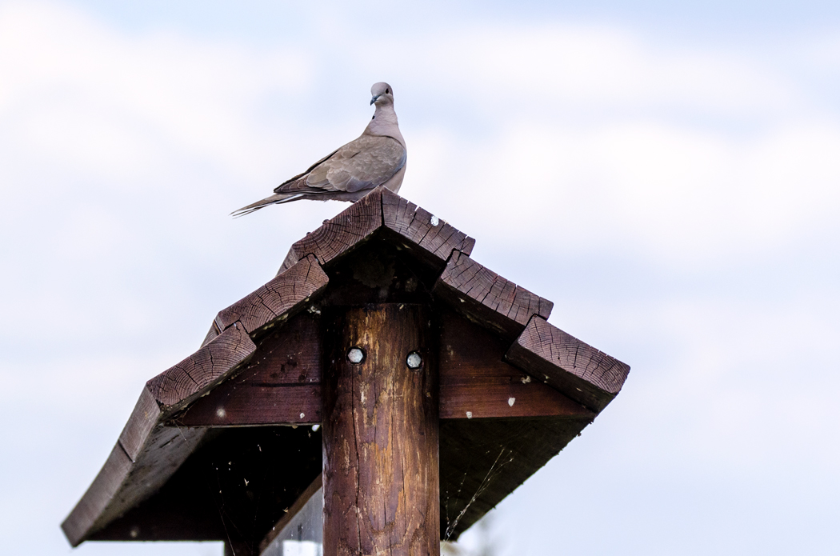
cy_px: 278
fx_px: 8381
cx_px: 420
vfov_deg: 3.8
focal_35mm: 360
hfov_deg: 5.7
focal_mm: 240
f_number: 7.1
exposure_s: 1/1600
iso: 400
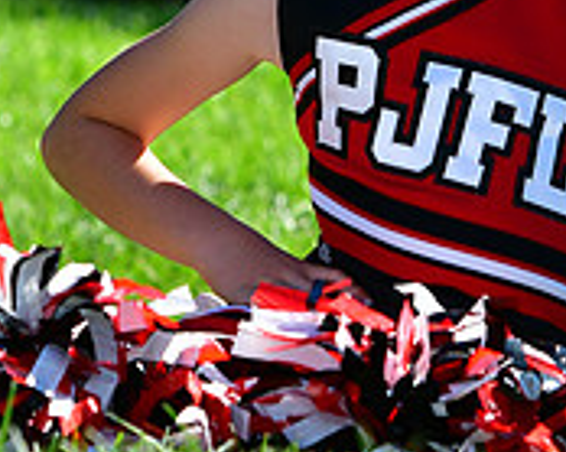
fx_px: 9443
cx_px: 346
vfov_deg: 2.7
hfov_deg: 3.4
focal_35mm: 564
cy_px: -384
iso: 400
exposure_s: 1/1600
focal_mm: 120
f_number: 4.5
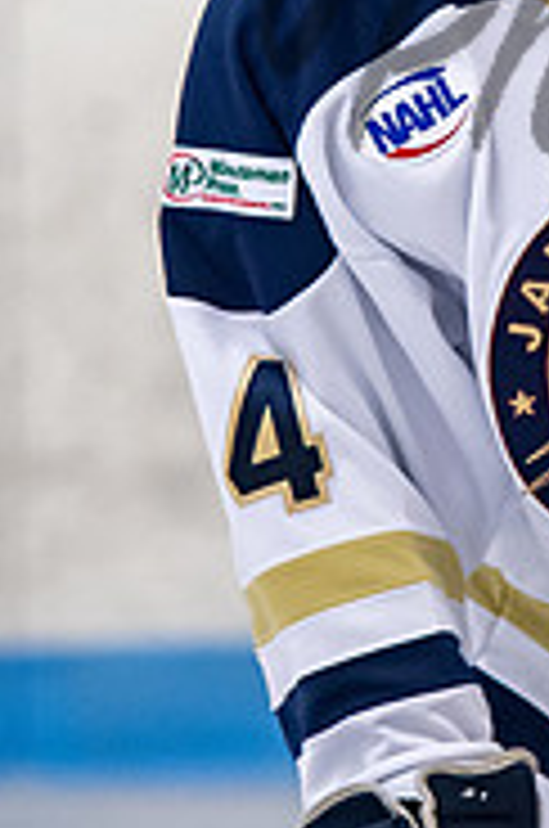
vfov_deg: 2.1
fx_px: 22753
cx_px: 462
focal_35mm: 991
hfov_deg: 1.4
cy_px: 6
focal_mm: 185
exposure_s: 1/800
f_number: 3.2
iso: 2000
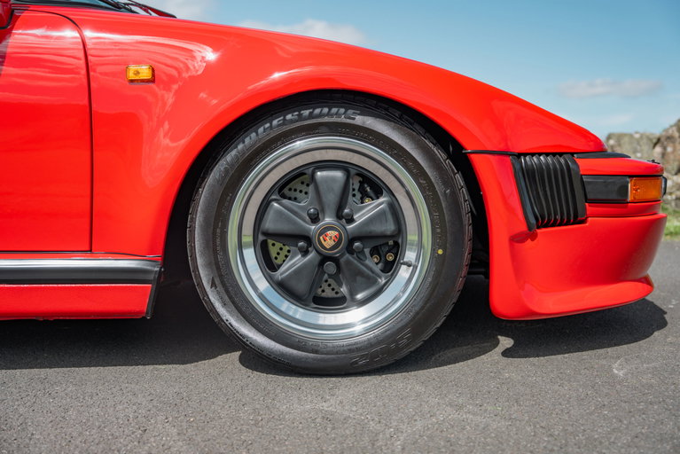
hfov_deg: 53.1
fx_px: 680
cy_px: 227
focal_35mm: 36
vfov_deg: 36.9
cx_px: 340
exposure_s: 1/1000
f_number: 2.8
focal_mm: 36
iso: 100
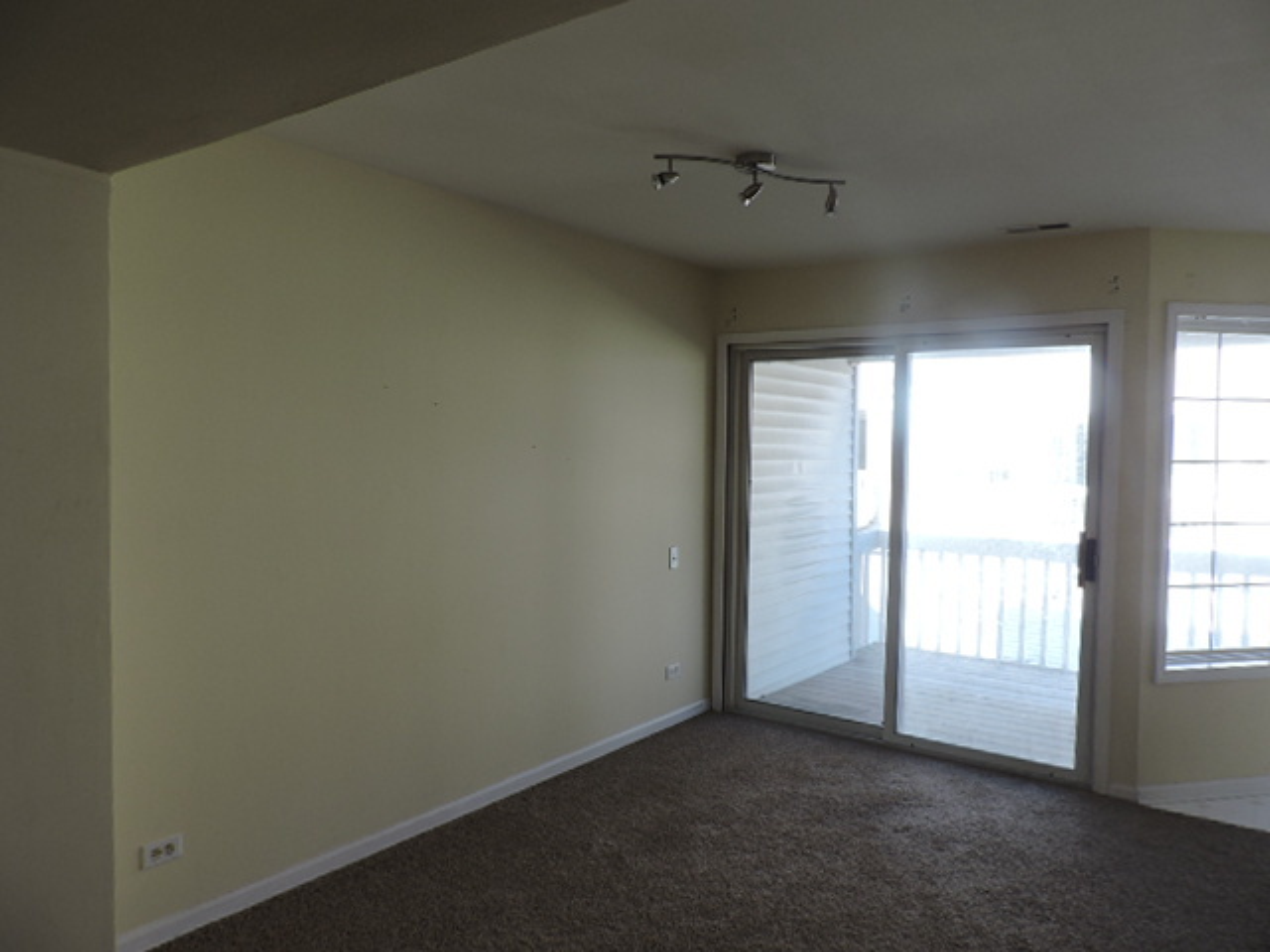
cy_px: 476
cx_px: 635
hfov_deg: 71.6
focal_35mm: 24
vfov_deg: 56.8
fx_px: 881
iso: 100
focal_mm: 4.3
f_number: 3
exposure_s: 1/125
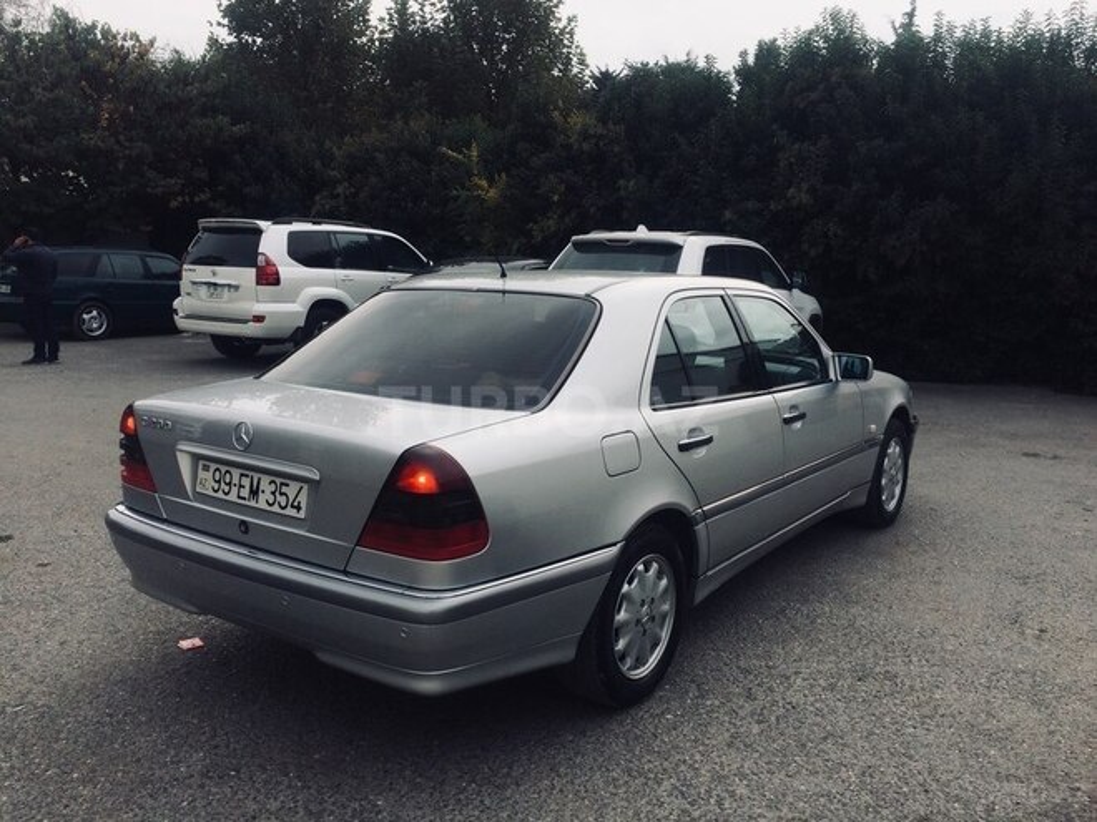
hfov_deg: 61.7
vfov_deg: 48.2
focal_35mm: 29
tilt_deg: -15.2
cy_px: 411
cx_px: 548
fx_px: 919
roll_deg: -1.8
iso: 32
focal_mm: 4.15
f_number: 2.2
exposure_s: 1/1368
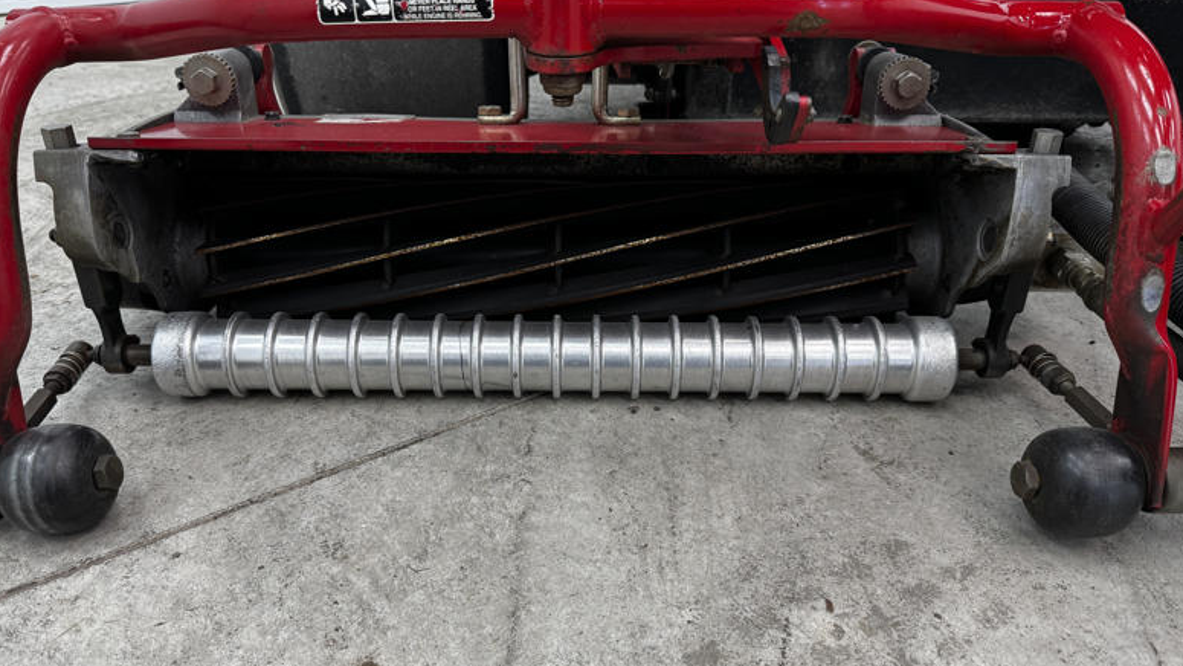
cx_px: 582
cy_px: 365
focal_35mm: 27
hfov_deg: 69.9
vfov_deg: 42.9
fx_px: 847
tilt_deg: -31.0
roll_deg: -0.4
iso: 125
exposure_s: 1/120
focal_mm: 6.76
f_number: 1.78
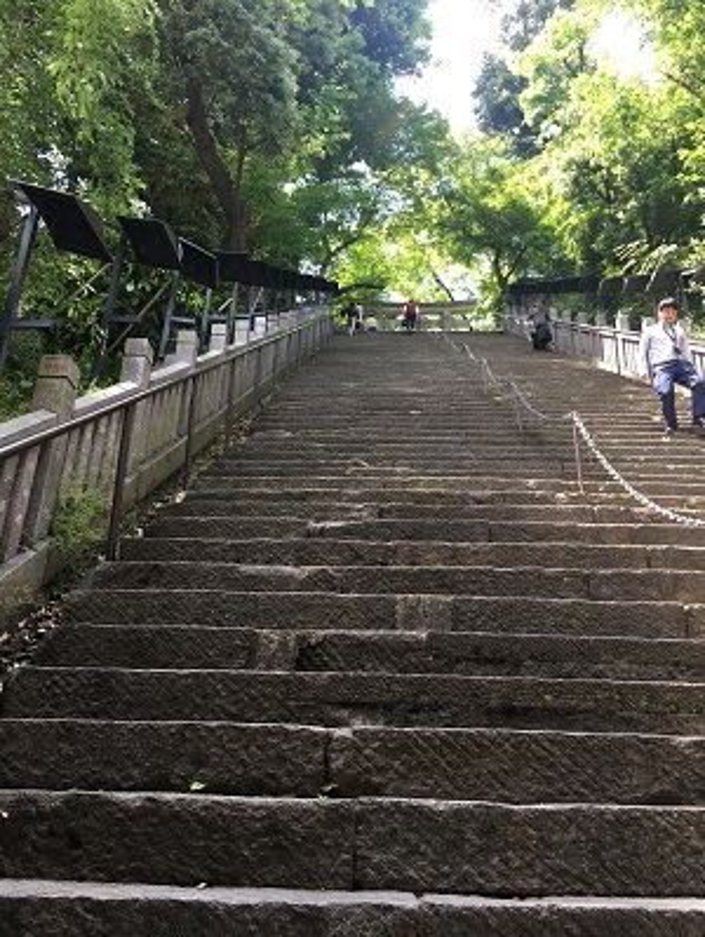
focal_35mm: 29
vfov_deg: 61.6
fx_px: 786
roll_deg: -2.0
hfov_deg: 48.3
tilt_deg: +24.7
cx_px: 352
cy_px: 468
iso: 25
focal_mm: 4.15
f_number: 2.2
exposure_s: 1/120
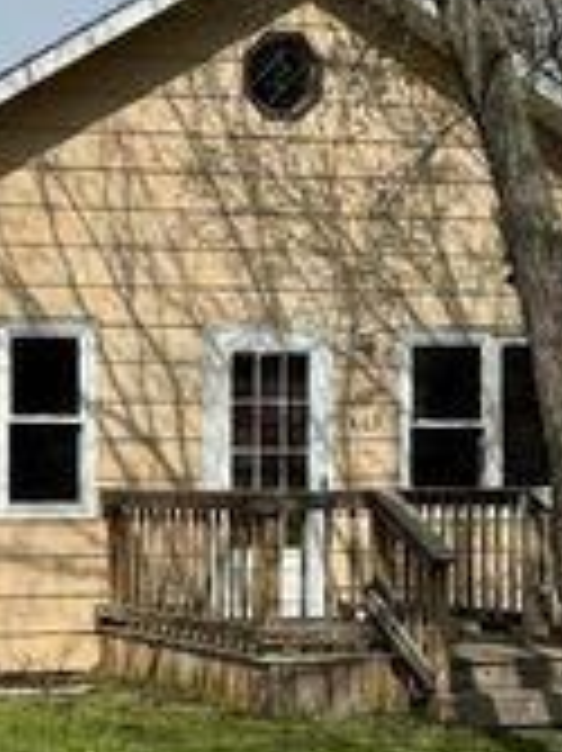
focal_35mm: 92
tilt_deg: -1.0
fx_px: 1994
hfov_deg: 15.5
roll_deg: +0.5
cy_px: 504
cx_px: -85
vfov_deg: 21.2
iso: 80
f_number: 1.78
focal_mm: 6.76
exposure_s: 1/7937
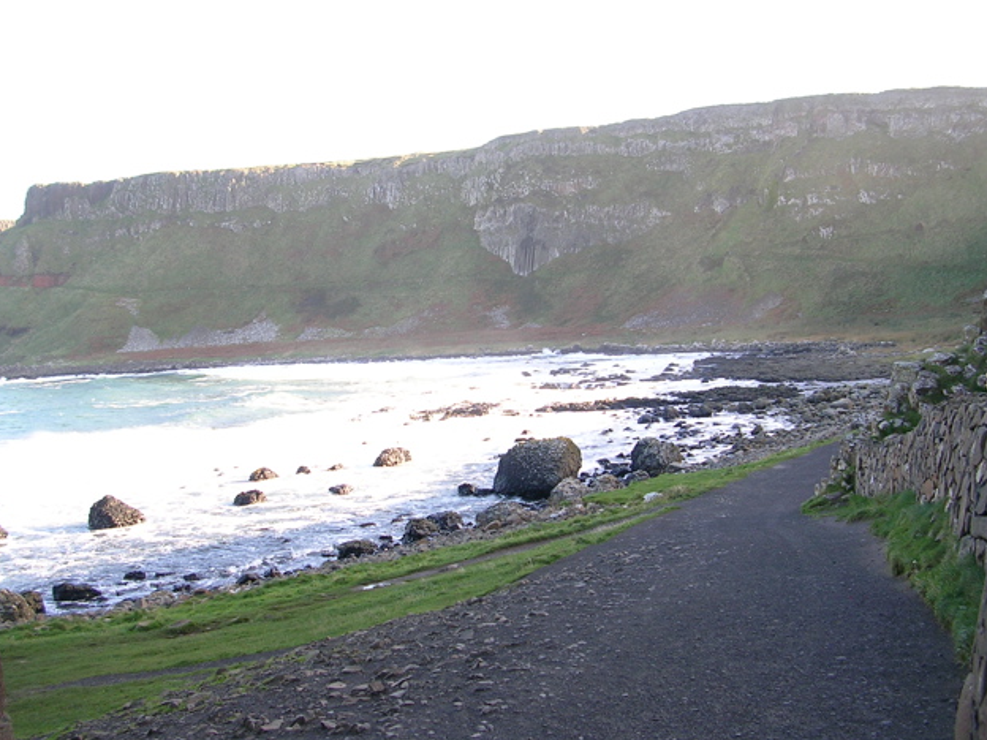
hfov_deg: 47.9
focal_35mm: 39
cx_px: 495
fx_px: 1112
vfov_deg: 36.8
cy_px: 378
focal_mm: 5.8
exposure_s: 1/111
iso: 50
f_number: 2.8
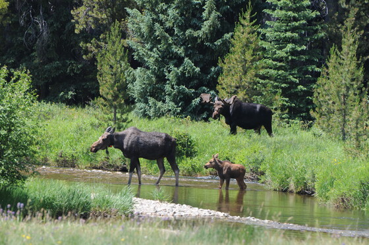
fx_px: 4607
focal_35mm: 450
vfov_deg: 3.0
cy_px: 122
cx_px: 184
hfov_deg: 4.6
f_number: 8
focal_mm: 300
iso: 200
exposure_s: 1/250
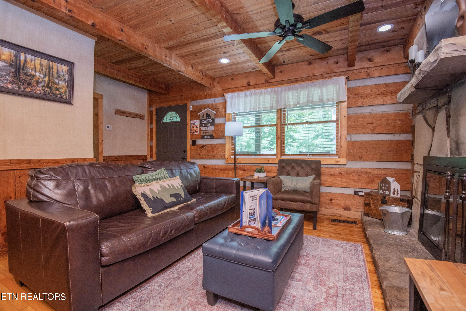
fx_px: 207
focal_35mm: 16
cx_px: 233
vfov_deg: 73.7
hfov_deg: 96.7
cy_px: 156
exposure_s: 1/30
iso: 400
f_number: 9
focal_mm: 16
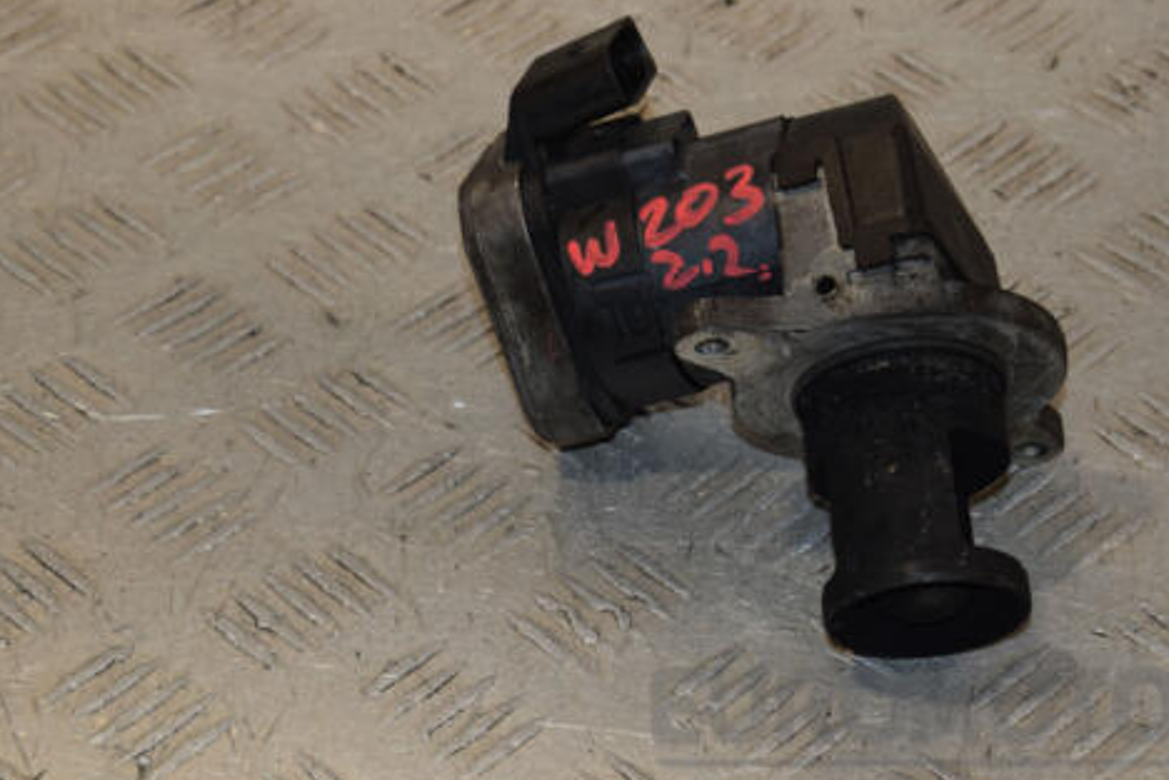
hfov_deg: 16.1
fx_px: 4124
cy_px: 372
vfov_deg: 10.8
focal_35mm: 127
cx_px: 604
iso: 800
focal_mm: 66
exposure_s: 1/200
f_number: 8
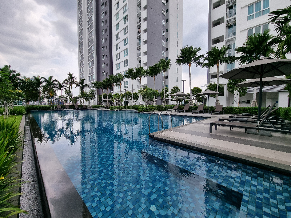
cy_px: 109
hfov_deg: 106.2
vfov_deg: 89.9
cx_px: 146
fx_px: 109
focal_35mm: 13
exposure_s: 1/1216
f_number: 2.2
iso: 50
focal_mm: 2.2
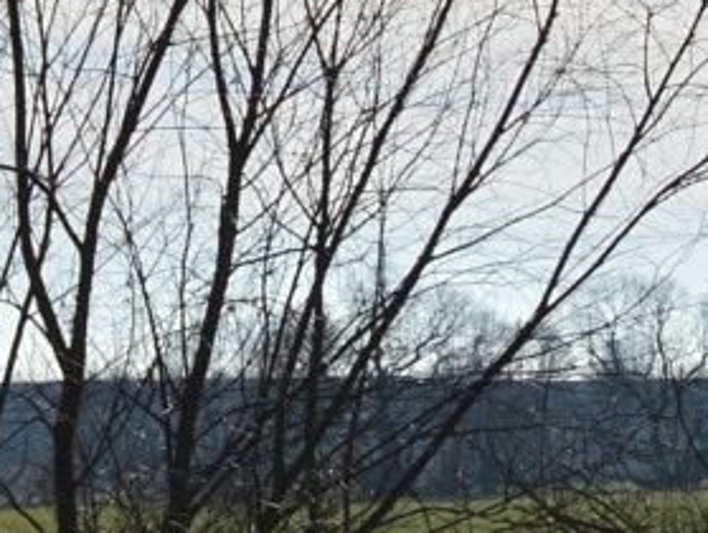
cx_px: 1591
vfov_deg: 4.5
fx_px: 6758
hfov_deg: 5.8
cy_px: 419
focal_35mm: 330
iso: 110
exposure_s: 1/500
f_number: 11
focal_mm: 40
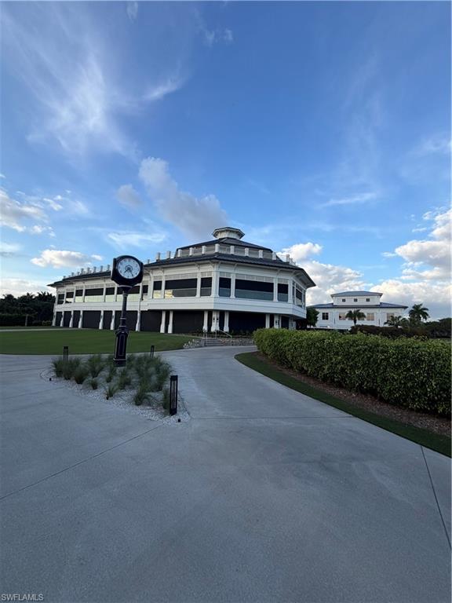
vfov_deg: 102.1
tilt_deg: +6.9
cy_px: 302
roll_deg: -3.7
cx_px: 226
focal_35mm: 14
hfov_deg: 85.7
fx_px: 244
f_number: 2.2
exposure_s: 1/554
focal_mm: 2.22
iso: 40
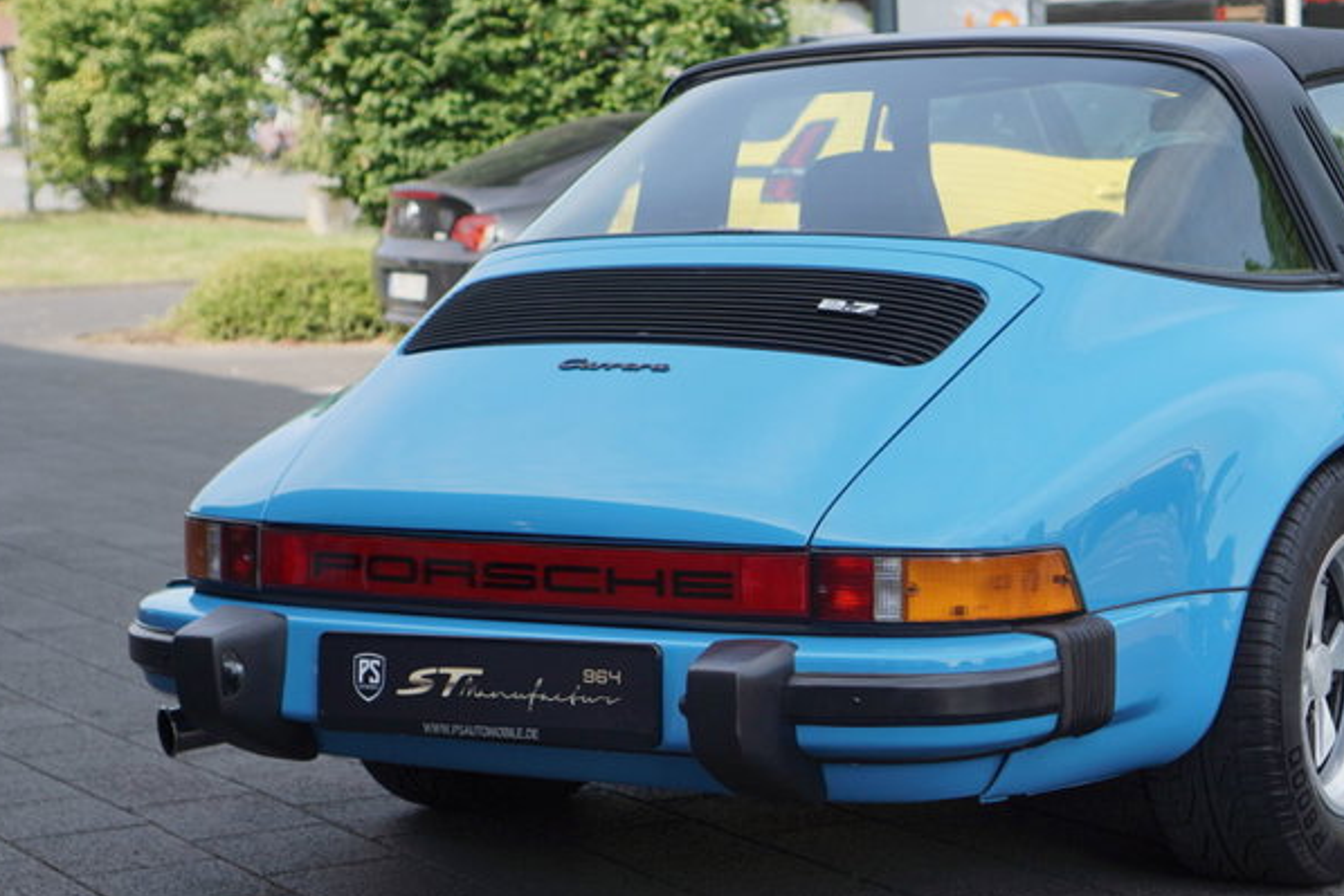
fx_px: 3355
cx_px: 939
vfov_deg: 15.2
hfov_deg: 22.5
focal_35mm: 90
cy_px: 524
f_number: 3.2
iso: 160
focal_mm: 35
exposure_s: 1/1000
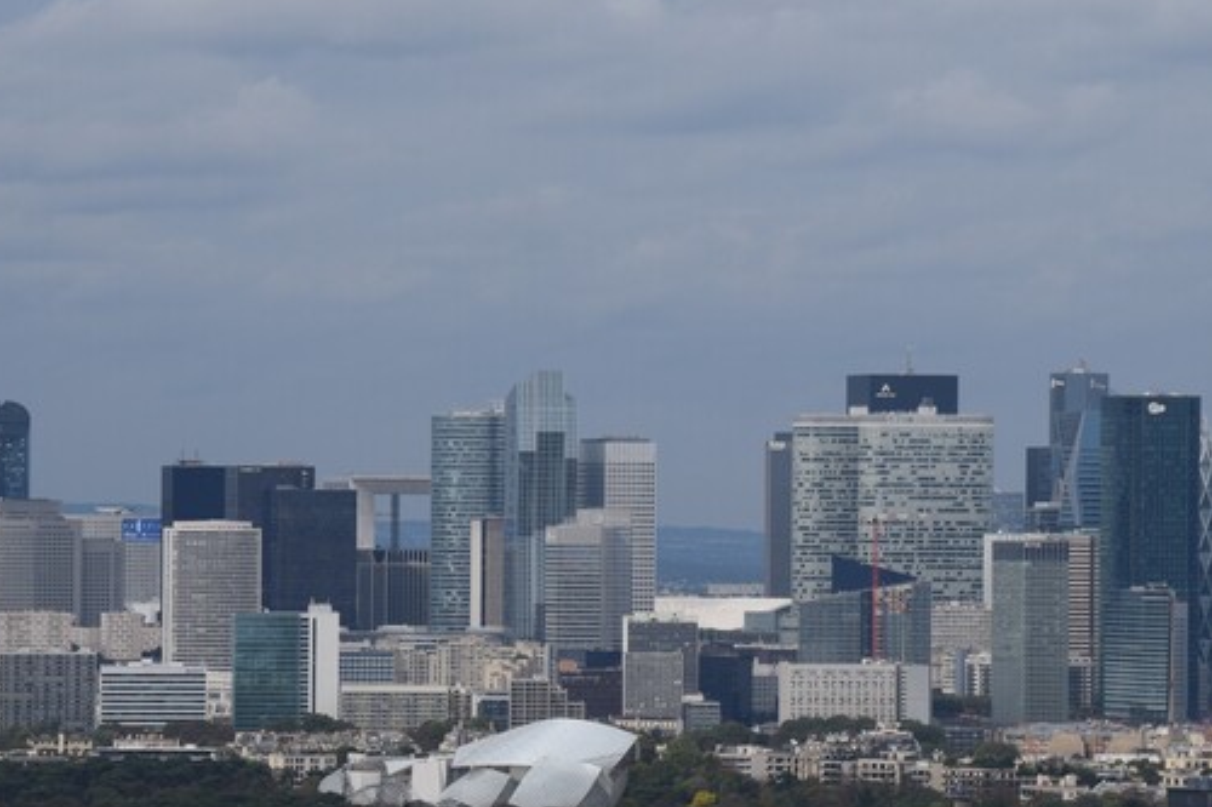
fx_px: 8474
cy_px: 483
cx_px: 509
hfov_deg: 8.2
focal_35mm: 252
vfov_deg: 5.5
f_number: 10
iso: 200
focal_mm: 105
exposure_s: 1/400
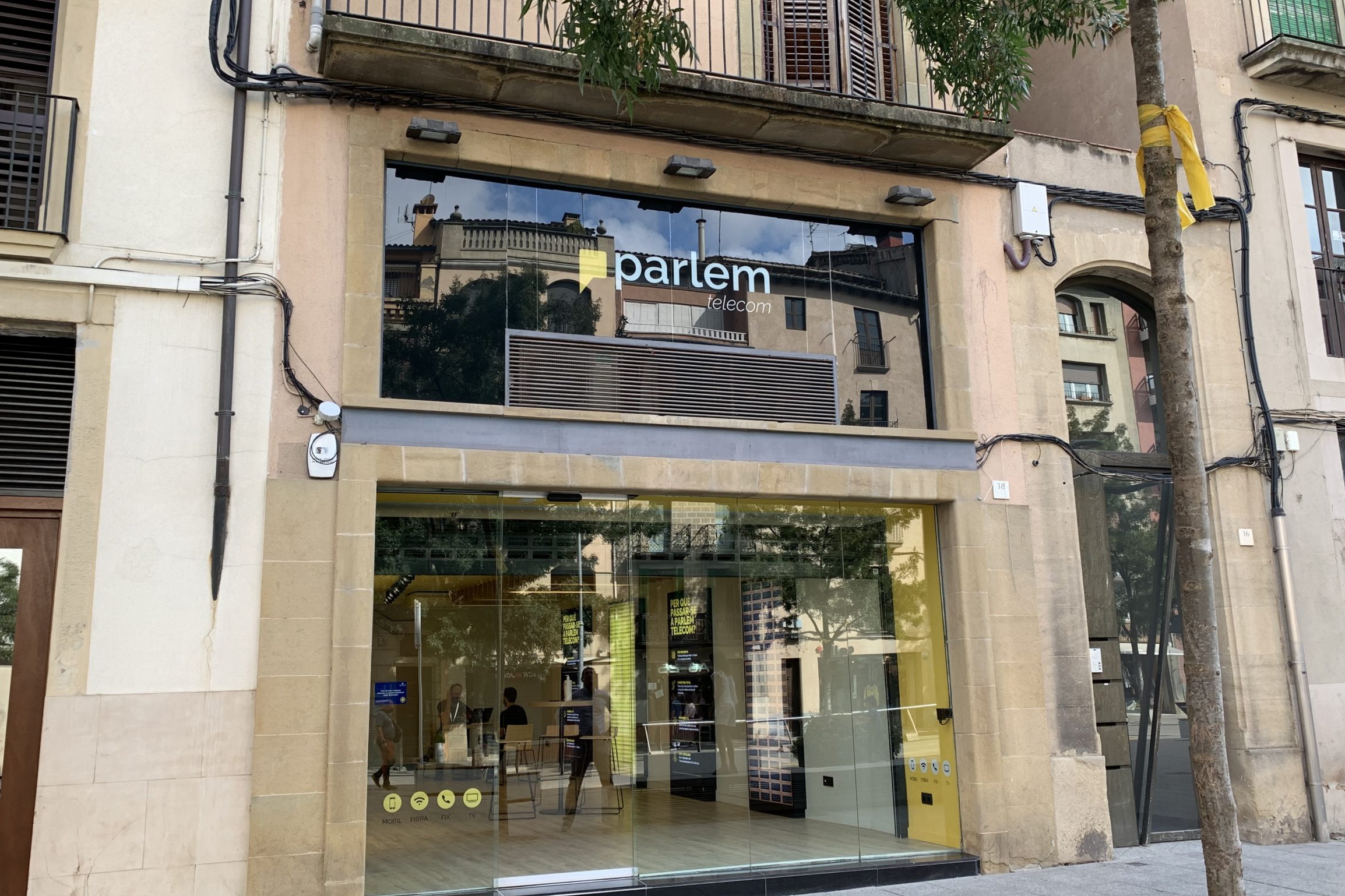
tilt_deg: +11.1
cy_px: 458
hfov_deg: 61.9
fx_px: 1121
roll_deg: +1.1
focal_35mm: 30
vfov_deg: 43.6
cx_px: 684
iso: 25
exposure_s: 1/253
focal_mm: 4.25
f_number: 1.8
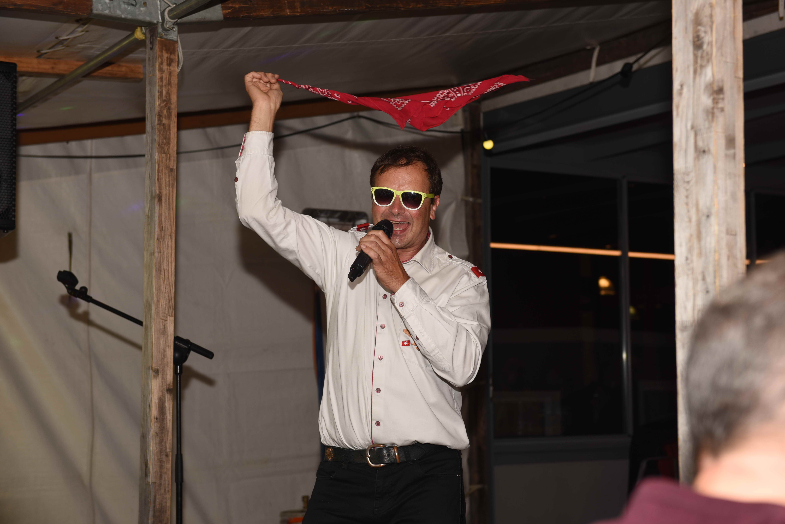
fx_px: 1309
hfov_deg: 33.4
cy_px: 262
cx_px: 392
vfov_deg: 22.6
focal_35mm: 60
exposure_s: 1/60
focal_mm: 60
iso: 200
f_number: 5
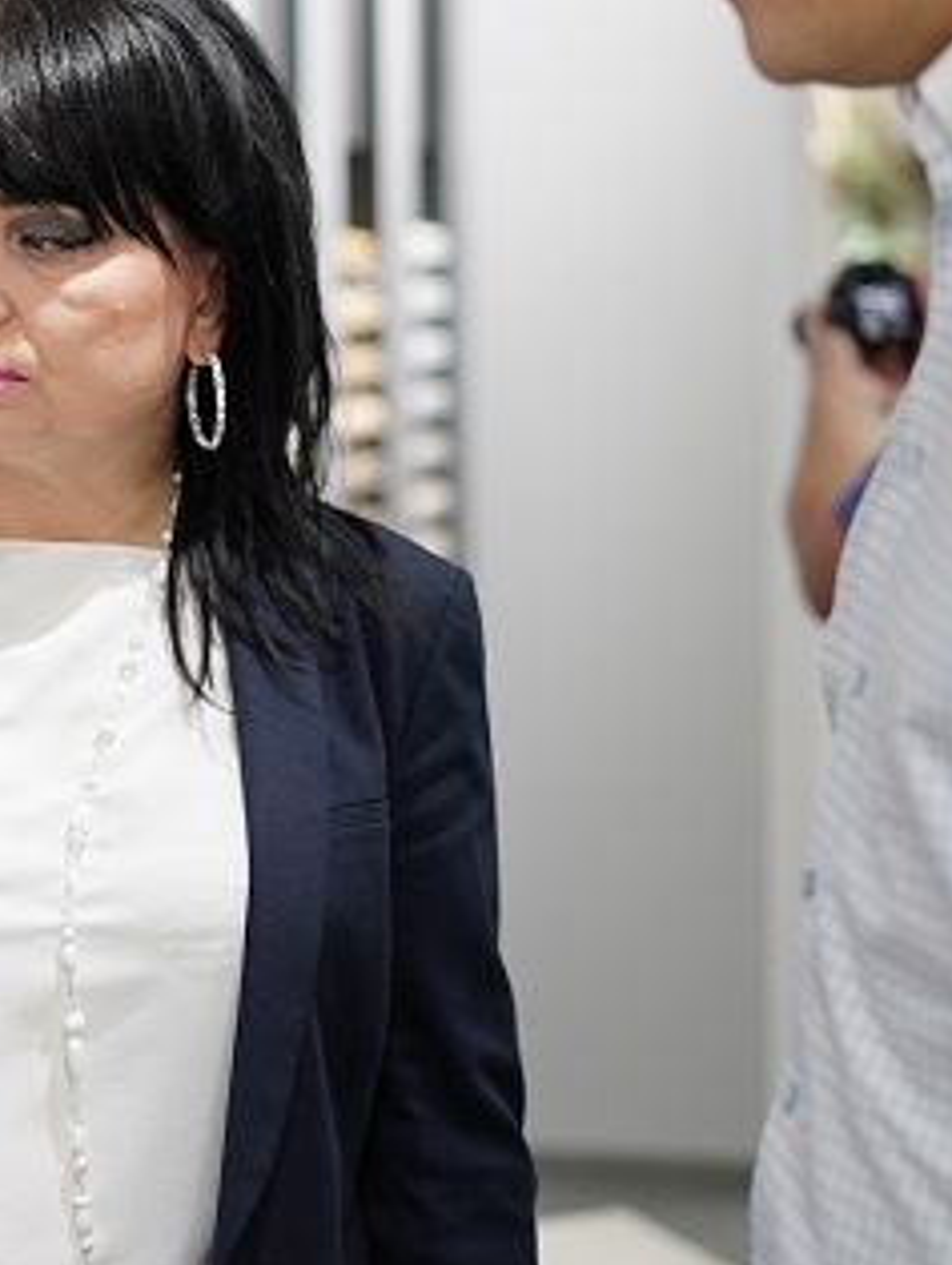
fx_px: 3513
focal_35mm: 96
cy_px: 494
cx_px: 197
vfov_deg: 20.4
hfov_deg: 15.3
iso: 400
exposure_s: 1/250
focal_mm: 35
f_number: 1.4
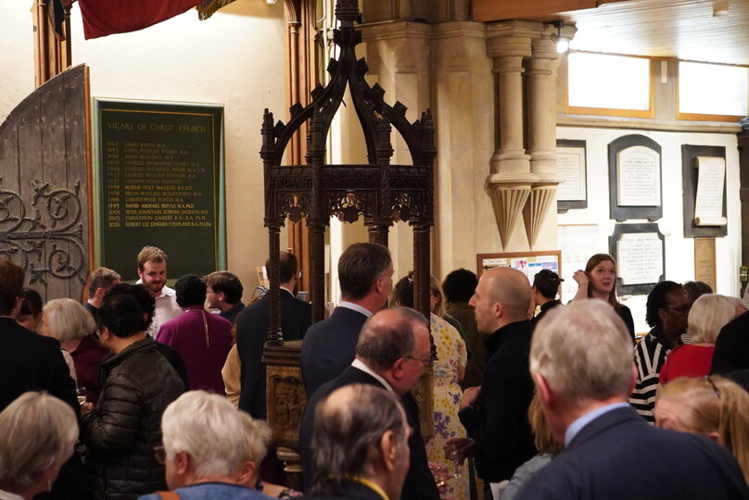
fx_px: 1718
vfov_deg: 16.6
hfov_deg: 24.6
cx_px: 374
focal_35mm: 82
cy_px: 250
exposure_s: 1/40
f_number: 4.5
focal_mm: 55
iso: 6400
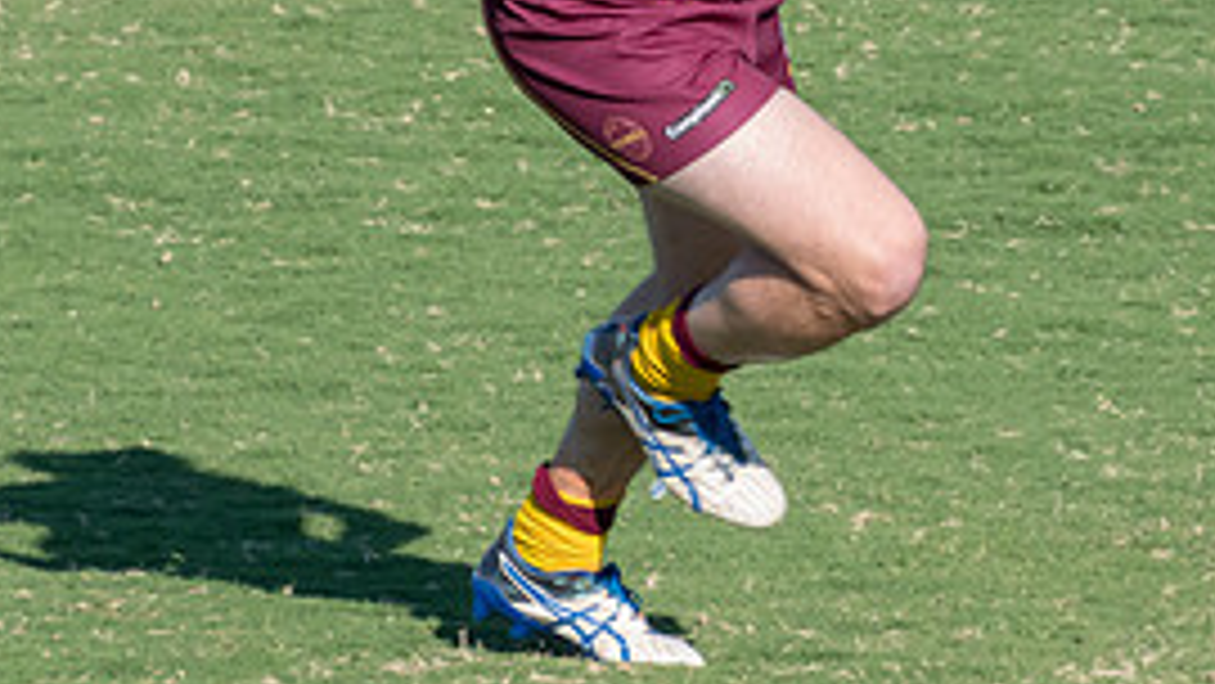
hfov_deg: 1.5
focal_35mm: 1429
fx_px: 46047
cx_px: 873
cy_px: -40
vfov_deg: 0.9
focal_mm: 330
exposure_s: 1/1000
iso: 640
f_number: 8
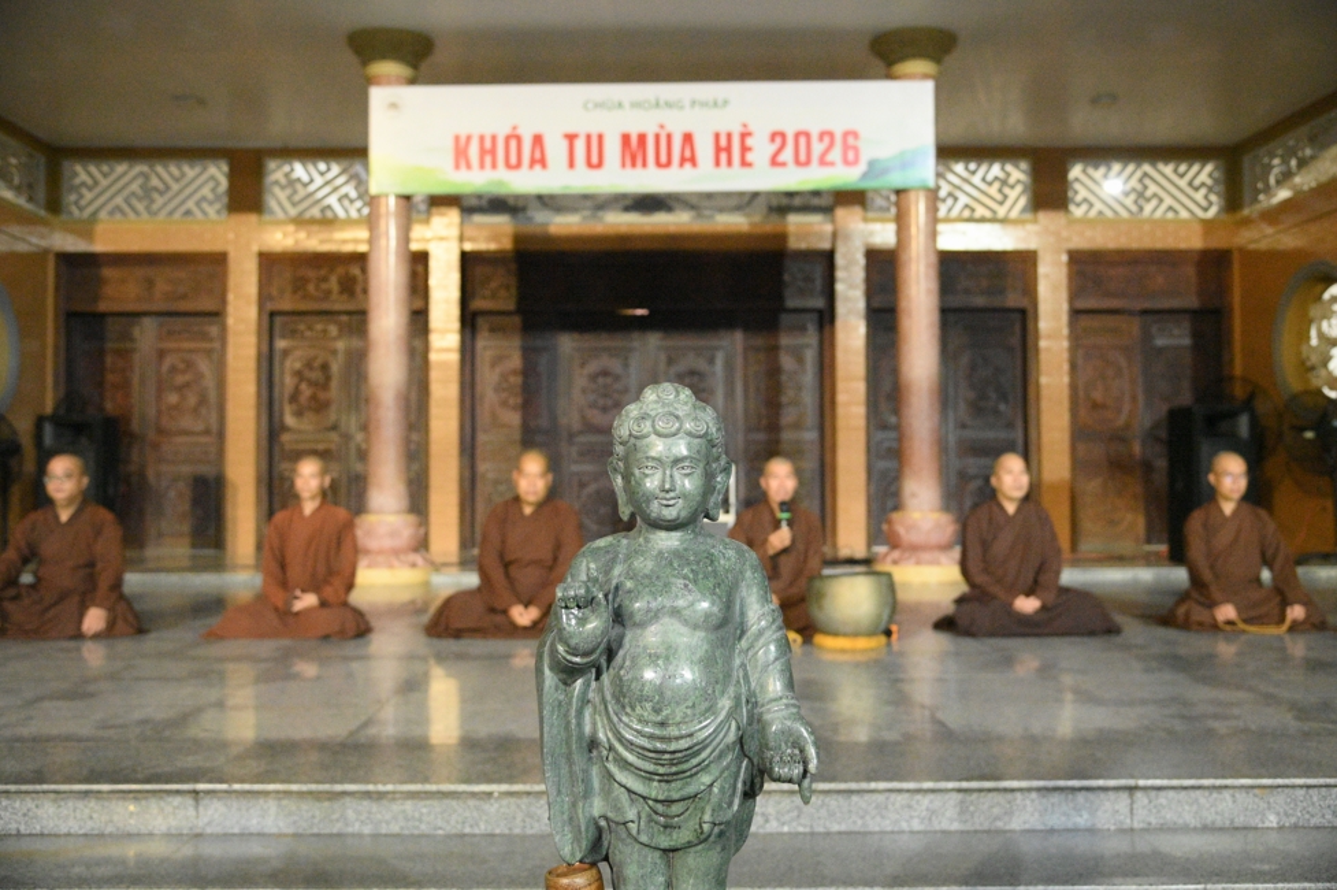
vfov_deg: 38.8
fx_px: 1262
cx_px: 668
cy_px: 445
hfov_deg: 55.8
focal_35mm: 34
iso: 20000
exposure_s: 1/80
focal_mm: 34
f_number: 4
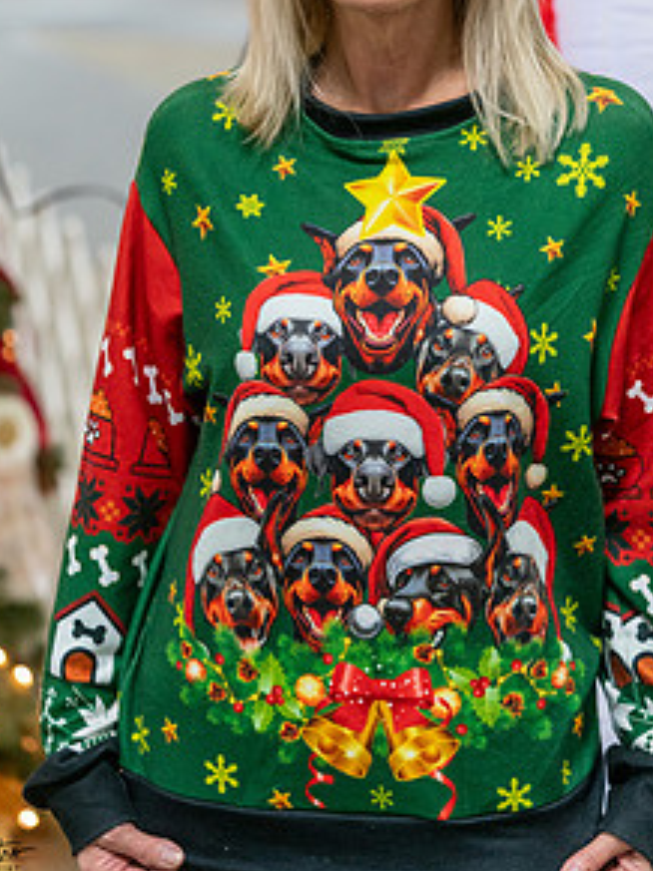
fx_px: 2618
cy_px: 236
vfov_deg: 18.8
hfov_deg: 14.2
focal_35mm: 104
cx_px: 332
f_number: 2.8
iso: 2500
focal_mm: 70
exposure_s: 1/160
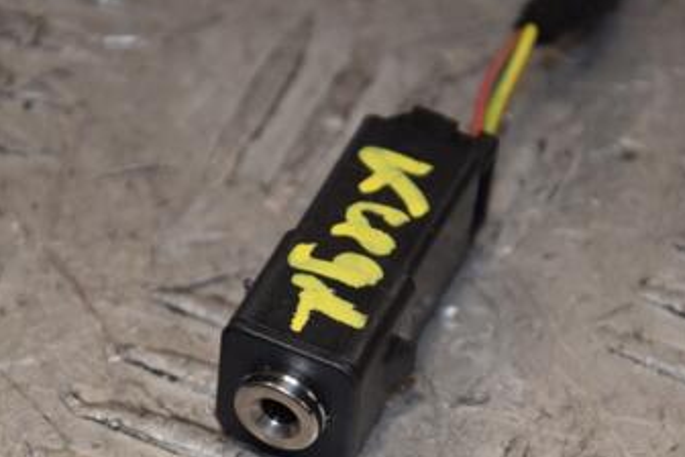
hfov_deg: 7.3
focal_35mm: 281
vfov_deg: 4.9
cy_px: 294
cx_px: 312
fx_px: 5344
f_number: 7.1
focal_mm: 105
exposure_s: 1/200
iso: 800
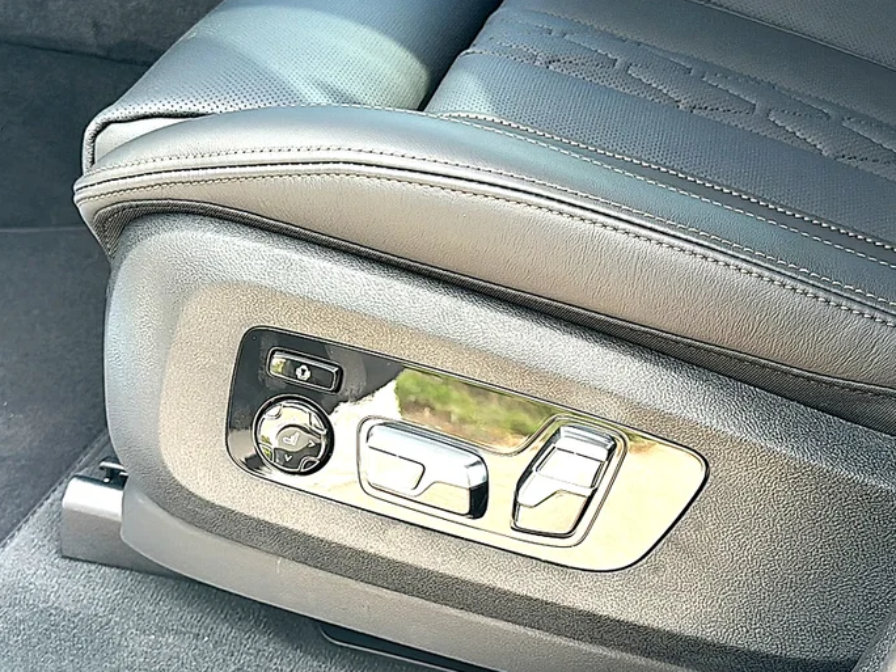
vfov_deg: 33.6
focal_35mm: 43
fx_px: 1113
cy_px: 340
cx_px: 456
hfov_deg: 43.8
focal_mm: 6.86
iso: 100
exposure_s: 1/330
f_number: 1.78
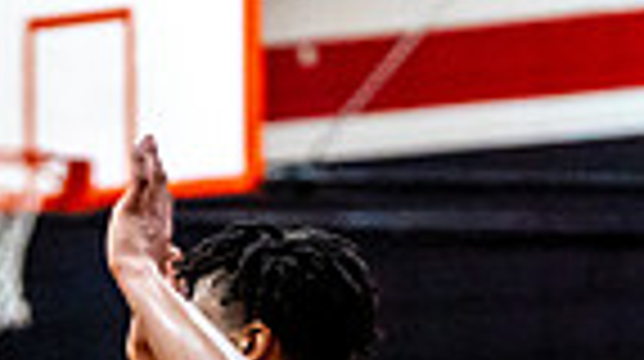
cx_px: -131
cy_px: 904
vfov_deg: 2.1
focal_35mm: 560
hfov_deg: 3.9
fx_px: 9550
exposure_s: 1/1250
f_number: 2.8
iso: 3200
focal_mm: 113
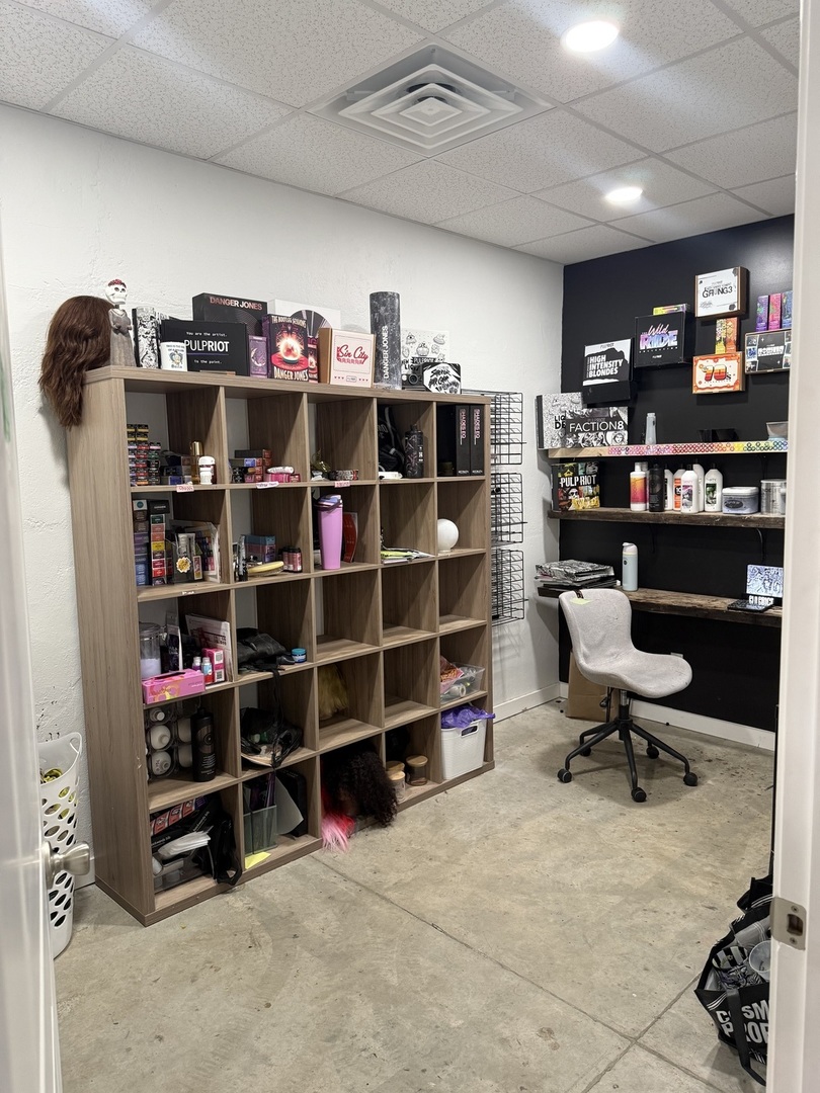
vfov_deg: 71.6
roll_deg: +0.5
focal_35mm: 24
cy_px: 546
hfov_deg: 56.8
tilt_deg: -5.2
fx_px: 758
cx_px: 410
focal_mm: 6.76
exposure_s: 1/60
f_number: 1.78
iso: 200
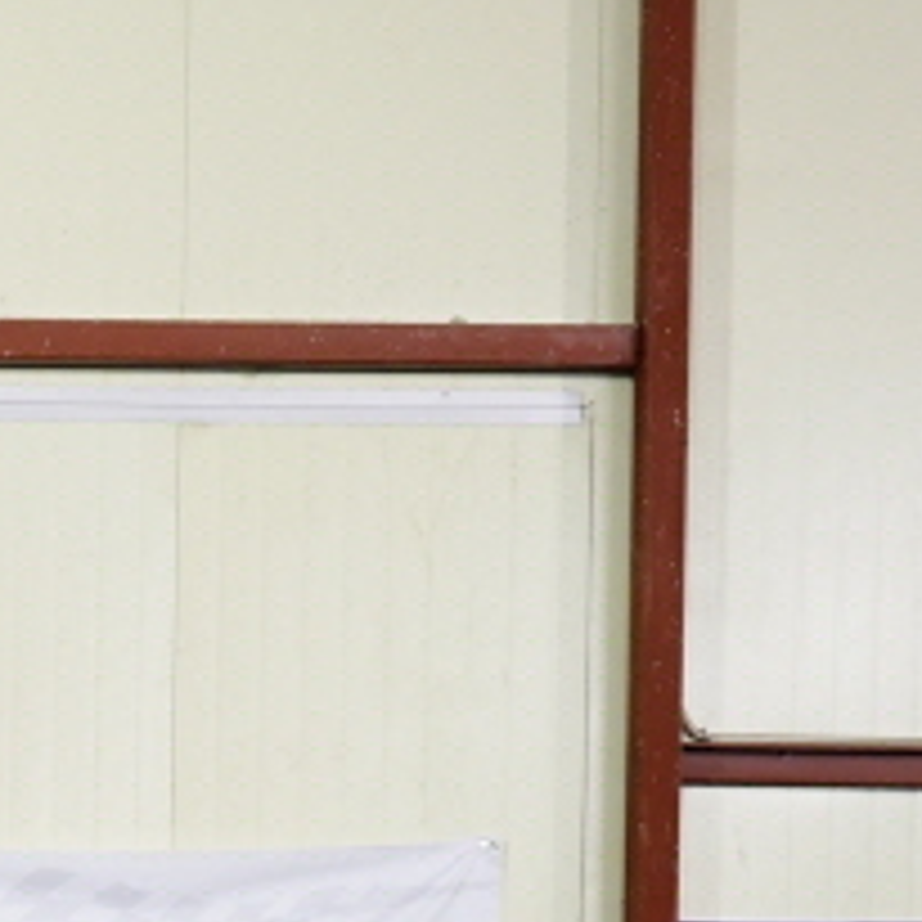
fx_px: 4309
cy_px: 1210
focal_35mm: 143
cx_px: -841
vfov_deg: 11.9
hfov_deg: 11.2
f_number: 5.6
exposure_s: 1/50
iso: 1250
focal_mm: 36
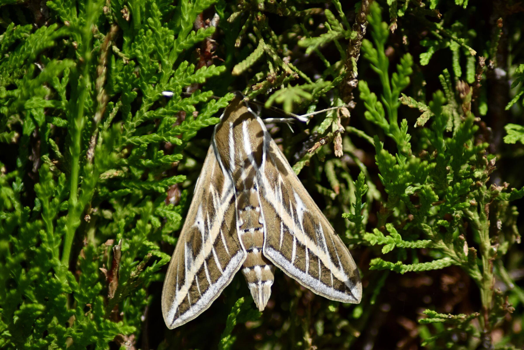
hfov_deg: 4.6
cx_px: 262
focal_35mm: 450
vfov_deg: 3.1
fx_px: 6549
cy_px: 175
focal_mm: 300
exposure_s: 1/2000
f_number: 5.6
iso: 360
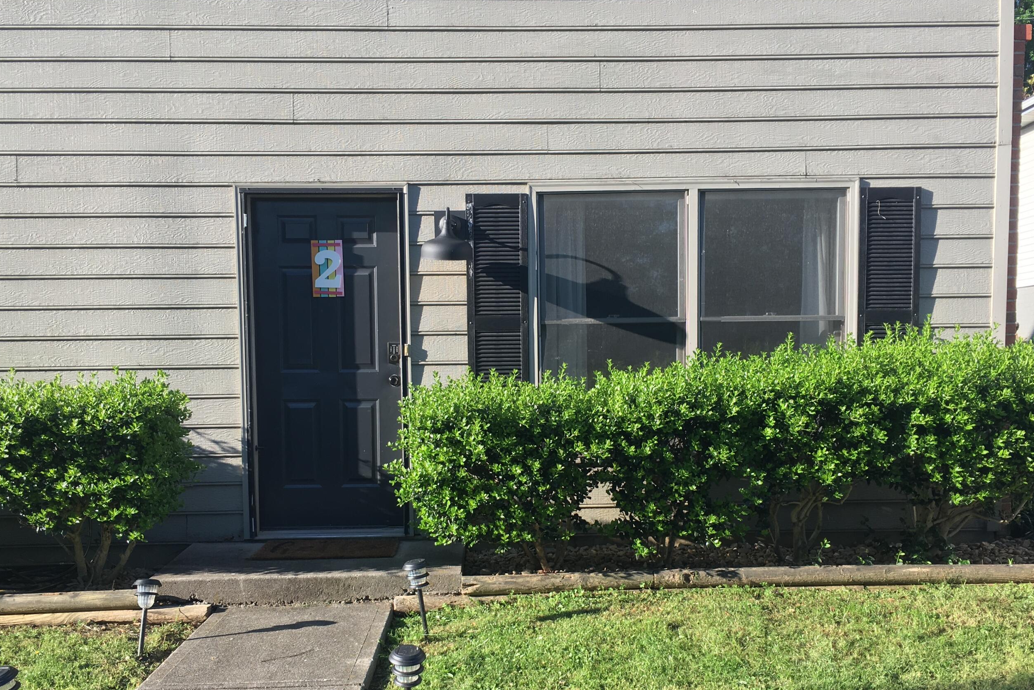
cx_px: 526
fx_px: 1034
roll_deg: +0.2
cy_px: 434
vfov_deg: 36.7
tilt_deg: -3.2
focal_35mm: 36
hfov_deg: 53.1
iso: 25
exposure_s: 1/394
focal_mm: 4.15
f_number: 2.2
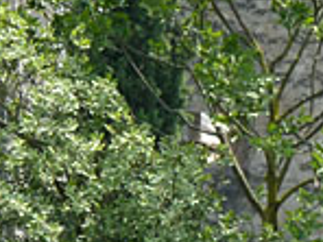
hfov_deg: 2.7
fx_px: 6886
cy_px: -179
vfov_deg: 2.0
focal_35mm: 738
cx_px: 430
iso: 160
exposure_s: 1/250
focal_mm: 29.9
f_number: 4.5
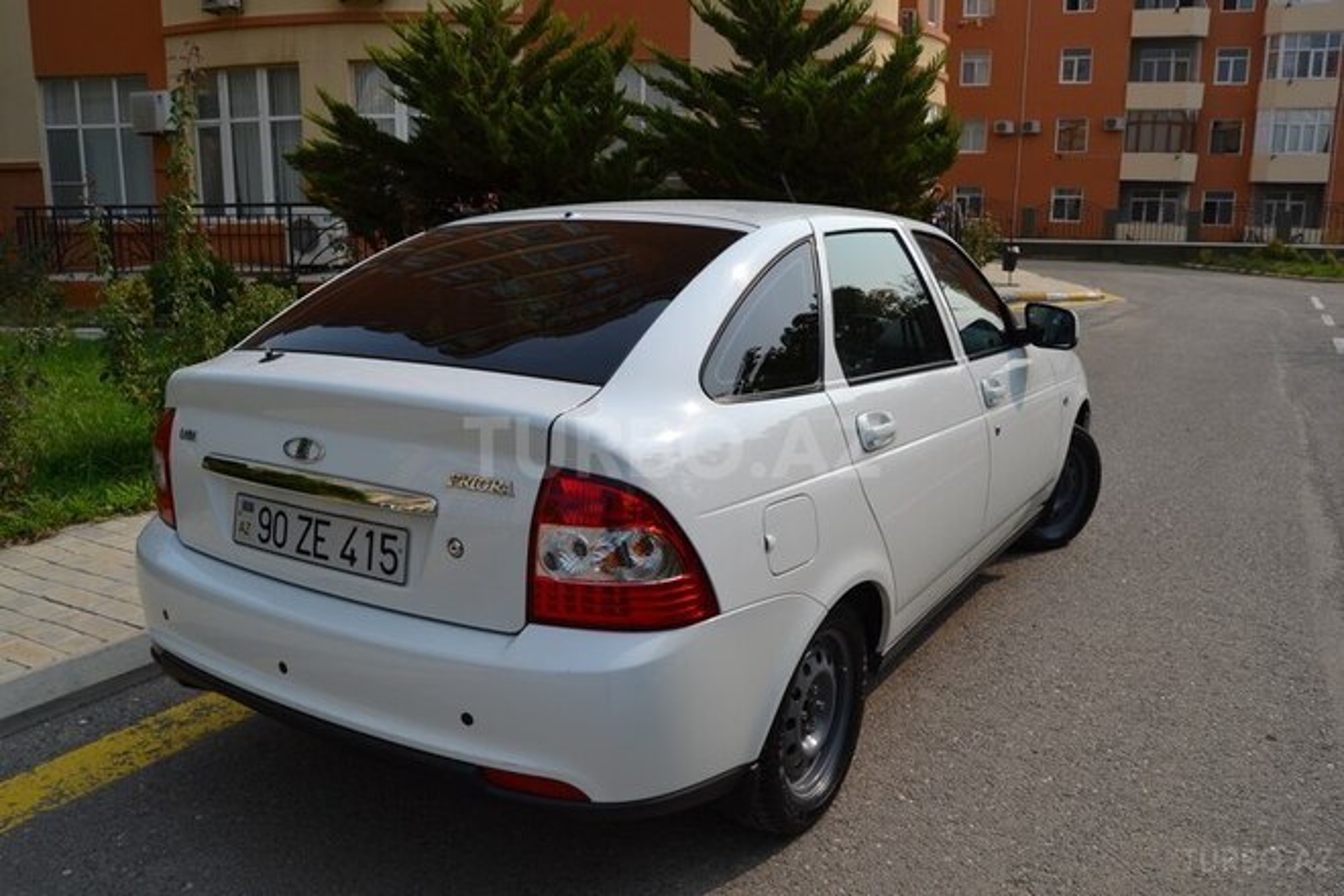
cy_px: 448
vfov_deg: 47.9
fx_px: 1008
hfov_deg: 67.4
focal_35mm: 27
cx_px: 672
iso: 100
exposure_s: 1/320
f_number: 9
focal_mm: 18
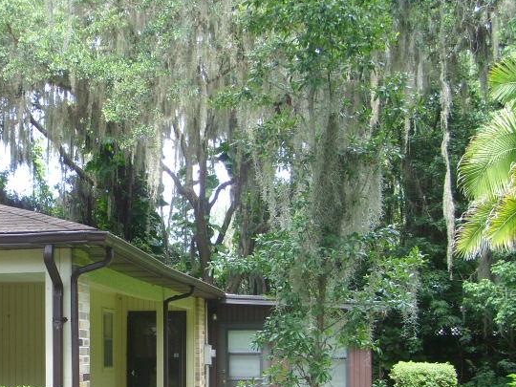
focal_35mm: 72
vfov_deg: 20.3
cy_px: 292
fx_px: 1073
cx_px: 95
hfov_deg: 26.5
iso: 50
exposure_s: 1/76
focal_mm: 7.8
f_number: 2.8
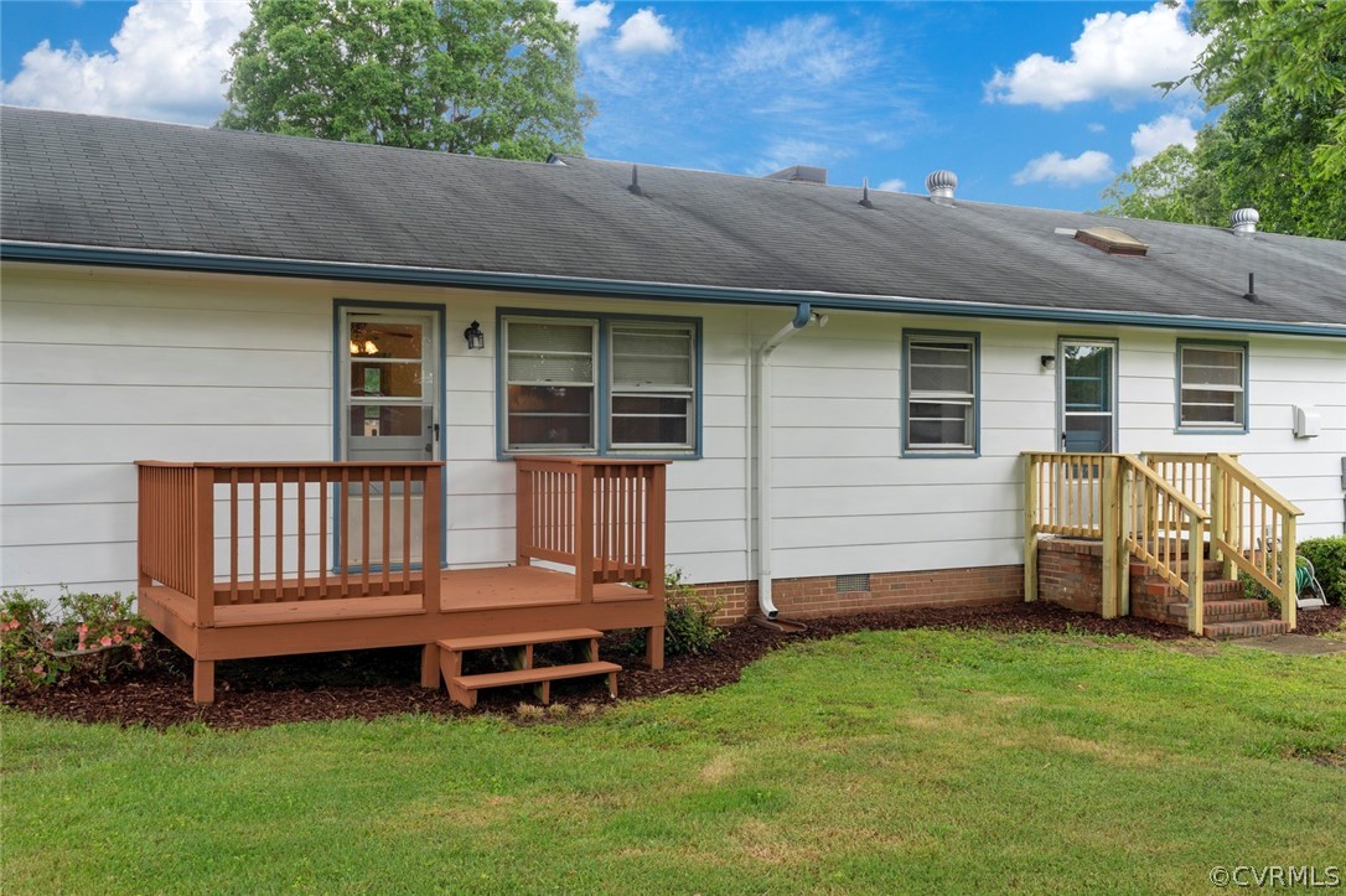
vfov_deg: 37.8
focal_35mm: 35
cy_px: 448
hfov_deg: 54.5
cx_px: 673
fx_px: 1308
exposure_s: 1/10
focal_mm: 35
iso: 100
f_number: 8
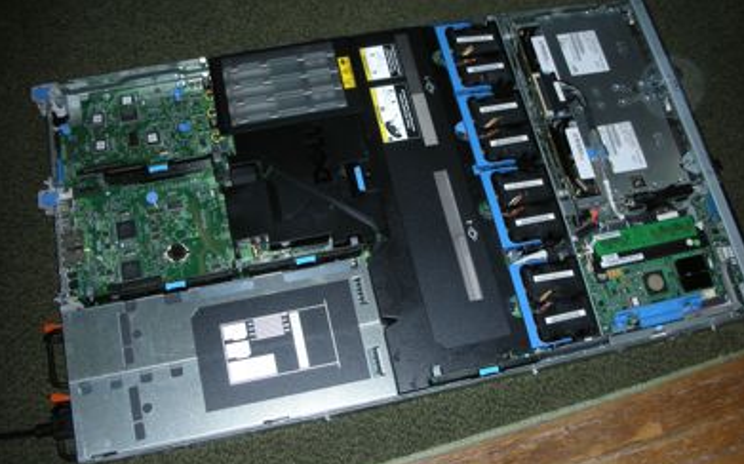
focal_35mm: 38
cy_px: 222
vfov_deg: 33.5
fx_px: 770
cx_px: 373
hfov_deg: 51.6
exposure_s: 1/60
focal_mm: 5.8
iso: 50
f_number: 2.8
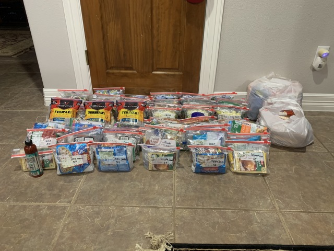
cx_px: 167
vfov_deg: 53.1
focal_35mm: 26
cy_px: 126
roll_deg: +0.5
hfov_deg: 67.3
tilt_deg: -28.1
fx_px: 251
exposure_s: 1/40
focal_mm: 4.25
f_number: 1.8
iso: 400
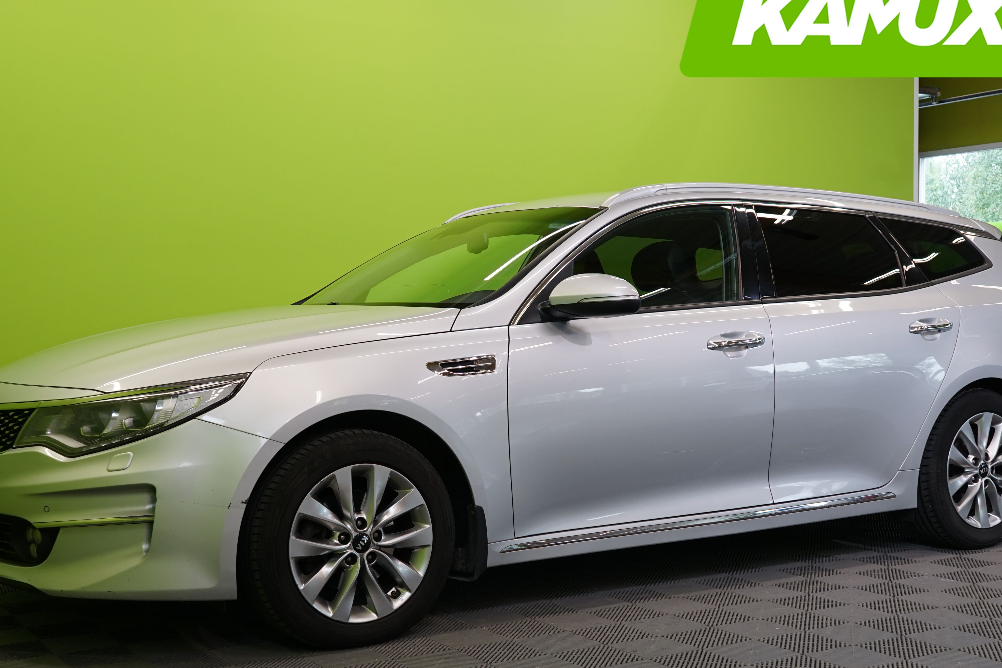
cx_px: 495
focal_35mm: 47
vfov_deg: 28.6
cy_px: 394
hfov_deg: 41.9
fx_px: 1308
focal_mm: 32
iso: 400
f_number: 6.3
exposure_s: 1/30
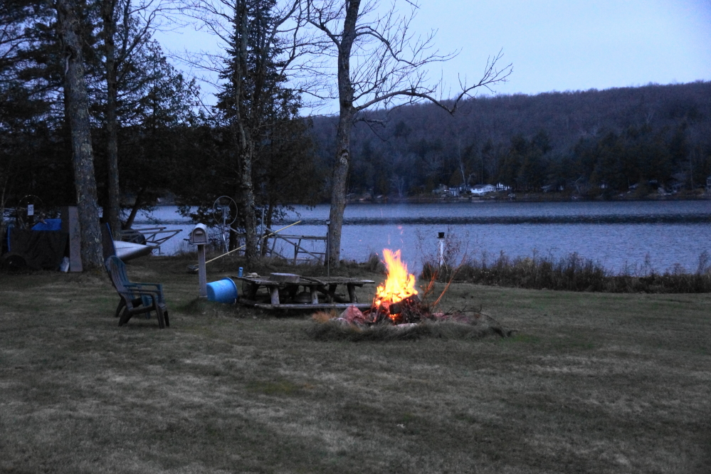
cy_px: 237
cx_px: 356
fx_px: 1037
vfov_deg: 25.8
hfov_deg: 37.9
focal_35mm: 52
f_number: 4
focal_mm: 35
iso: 1600
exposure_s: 1/25
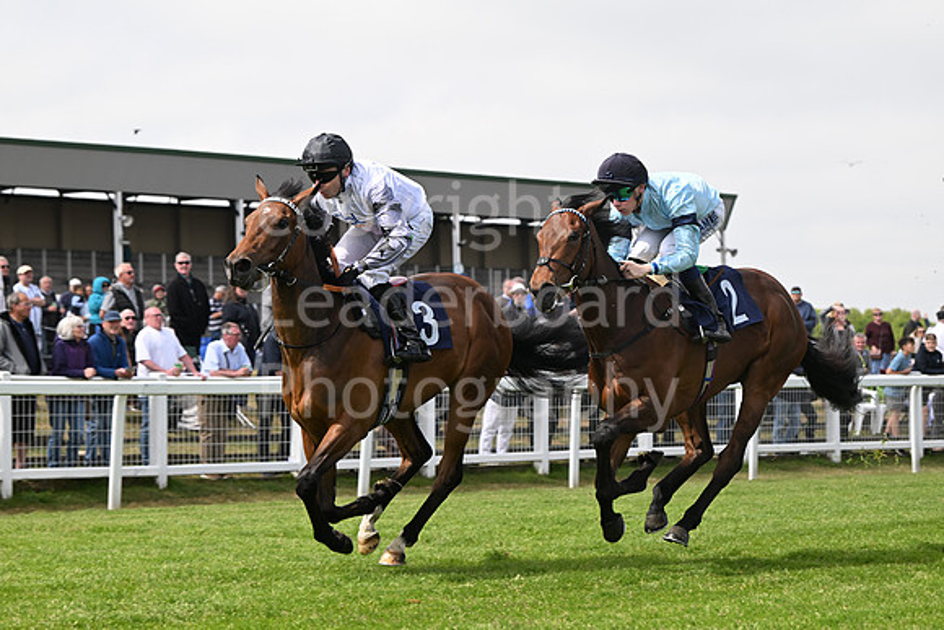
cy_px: 315
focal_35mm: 110
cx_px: 472
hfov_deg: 18.6
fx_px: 2885
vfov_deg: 12.5
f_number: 6.3
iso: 400
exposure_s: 1/1000
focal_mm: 110
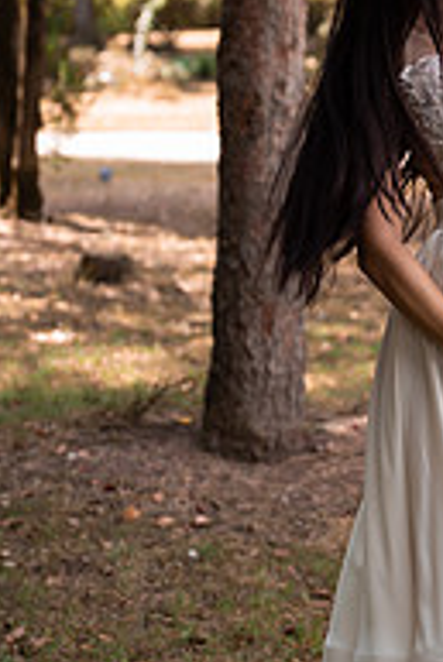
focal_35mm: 114
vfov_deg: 17.9
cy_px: 295
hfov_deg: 11.9
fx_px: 2100
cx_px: 482
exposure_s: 1/400
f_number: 2.8
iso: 200
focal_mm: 49
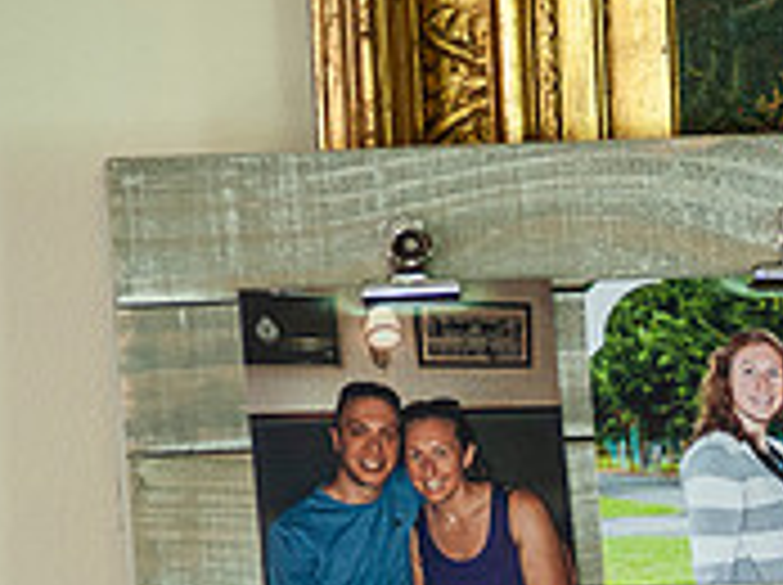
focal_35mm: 401
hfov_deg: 4.9
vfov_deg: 3.7
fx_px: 9058
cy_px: 806
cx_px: 891
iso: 500
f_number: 2.8
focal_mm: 125
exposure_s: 1/160
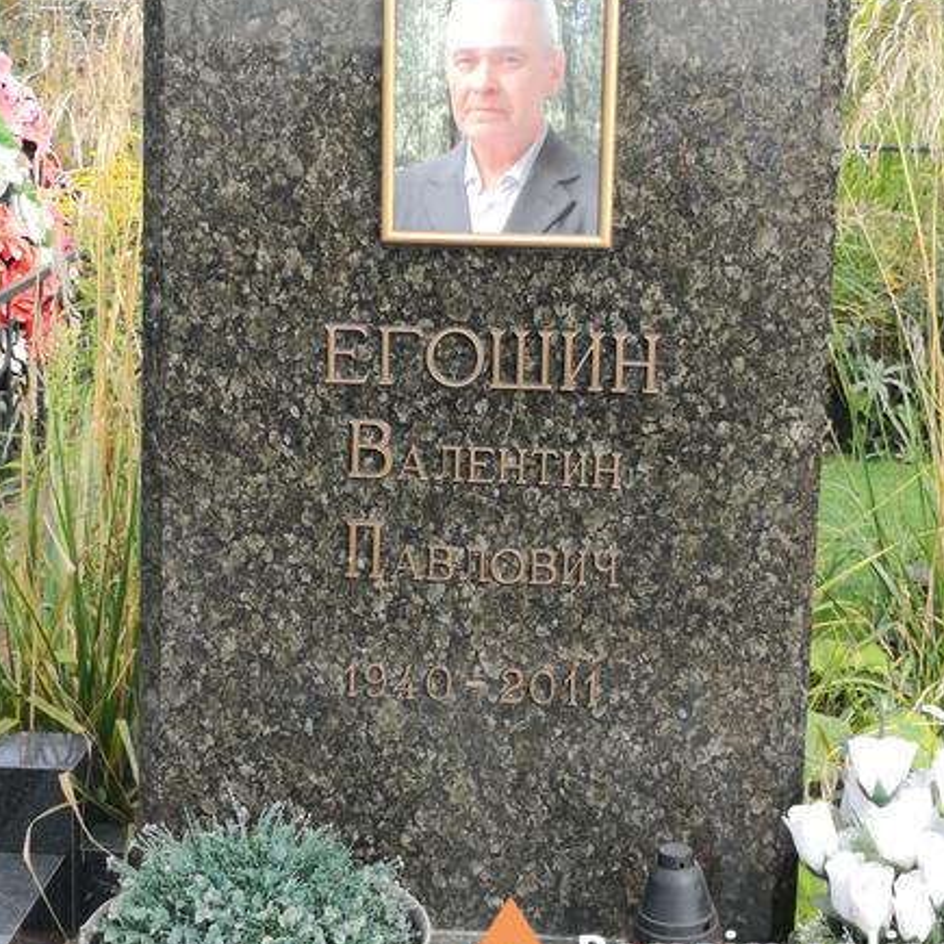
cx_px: 482
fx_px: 1882
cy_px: 378
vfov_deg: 28.1
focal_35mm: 61
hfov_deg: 28.2
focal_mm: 3.95
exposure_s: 1/603
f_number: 1.6
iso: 50
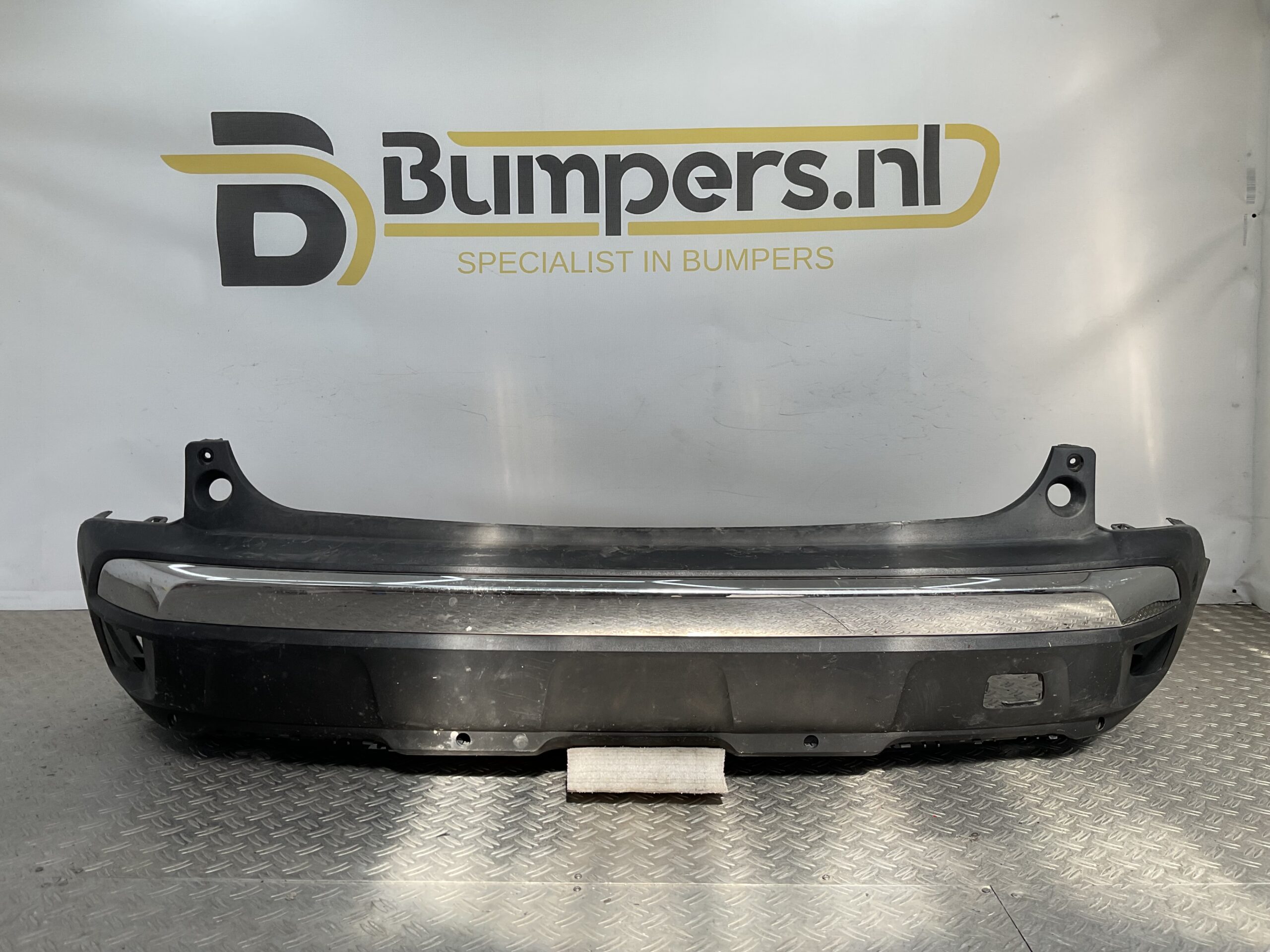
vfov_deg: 48.2
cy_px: 476
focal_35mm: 29
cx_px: 635
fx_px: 1064
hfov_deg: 61.7
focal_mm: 3
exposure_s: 1/425
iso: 16
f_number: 1.8
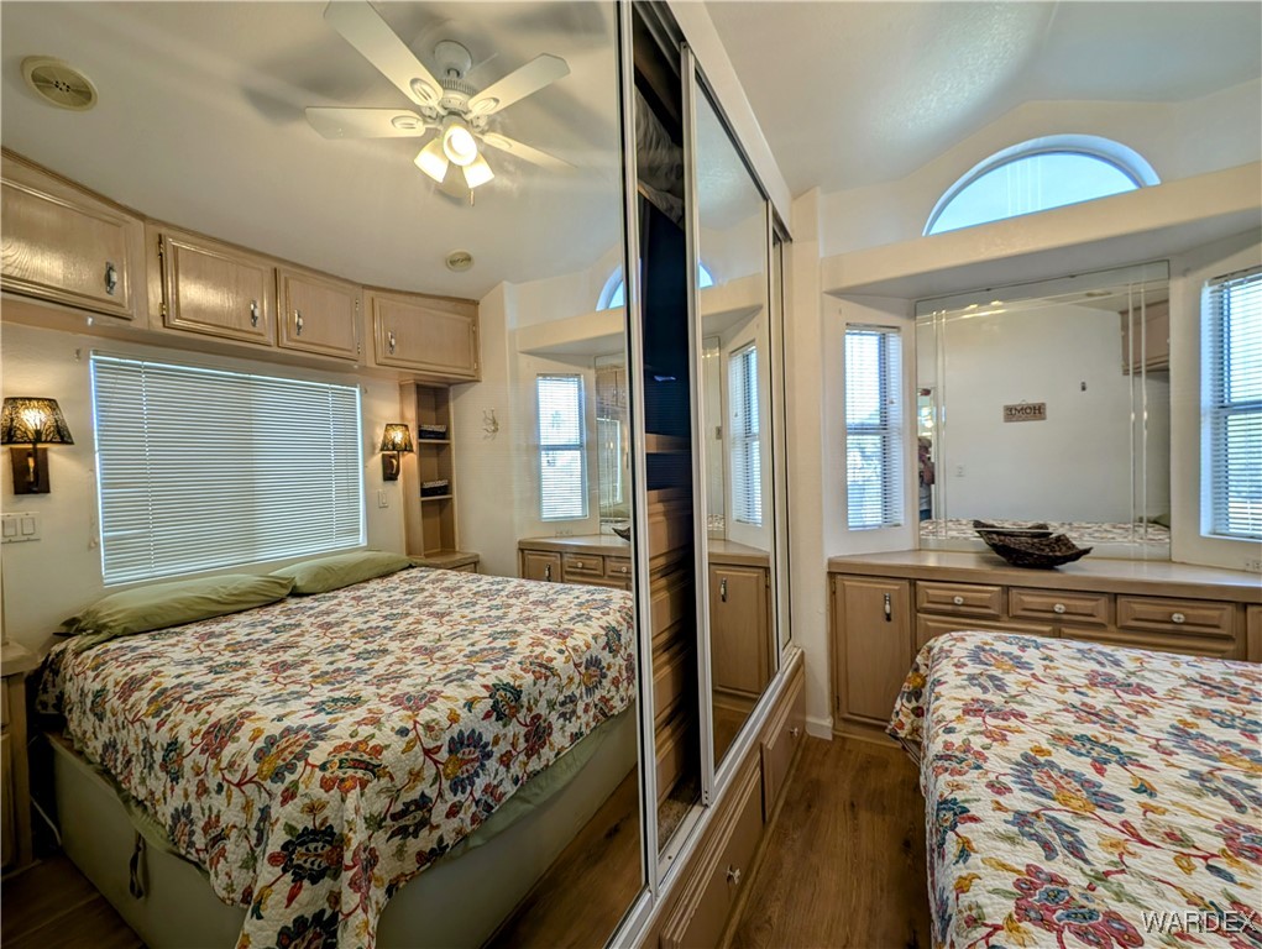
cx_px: 631
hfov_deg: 110.5
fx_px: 438
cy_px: 474
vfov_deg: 94.6
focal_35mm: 12
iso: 65
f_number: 1.95
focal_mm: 2.23
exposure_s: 1/120
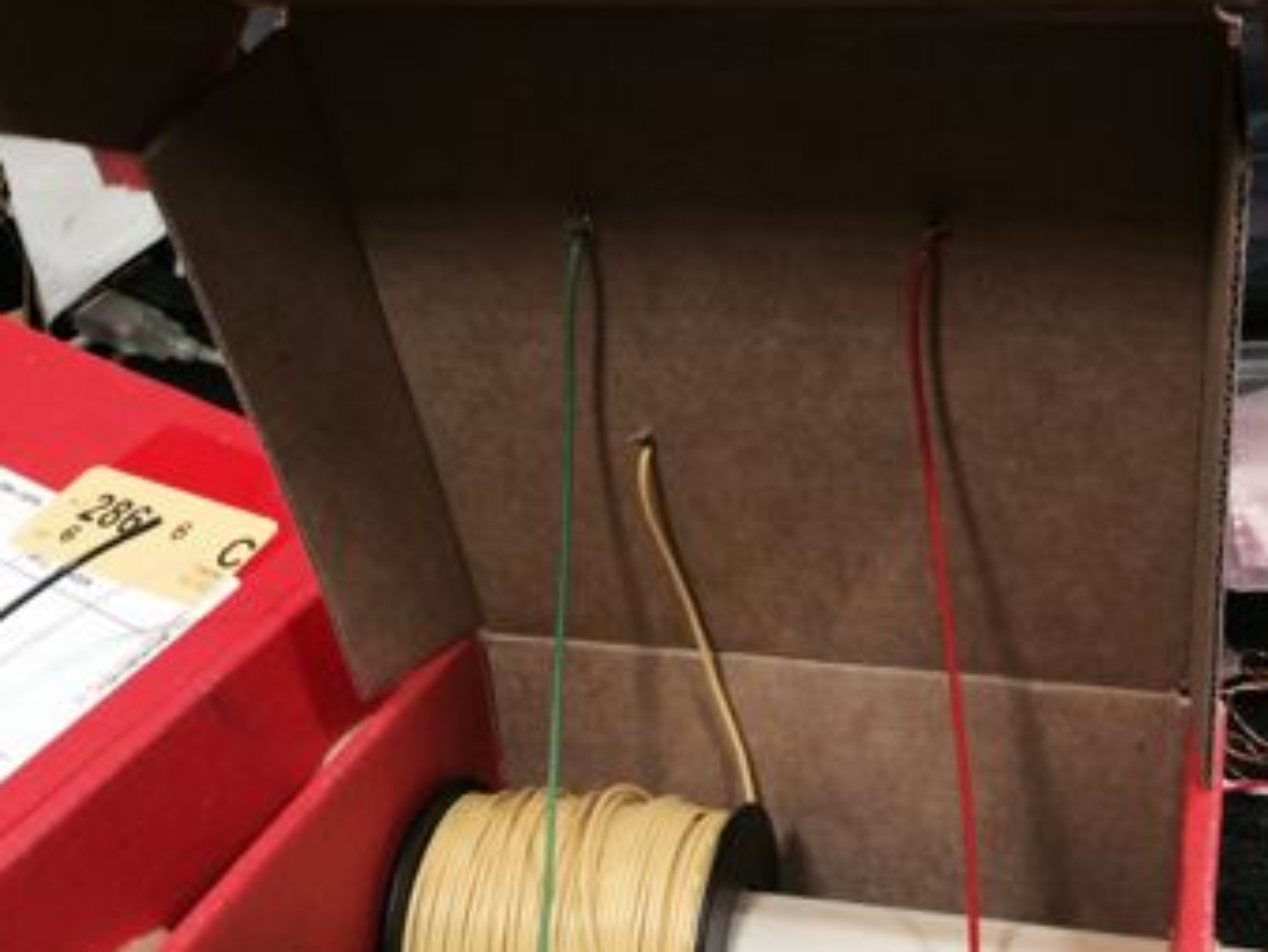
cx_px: 807
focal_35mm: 47
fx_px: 1723
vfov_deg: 30.8
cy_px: 577
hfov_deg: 40.1
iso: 50
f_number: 2.2
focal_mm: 4.12
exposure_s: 1/30
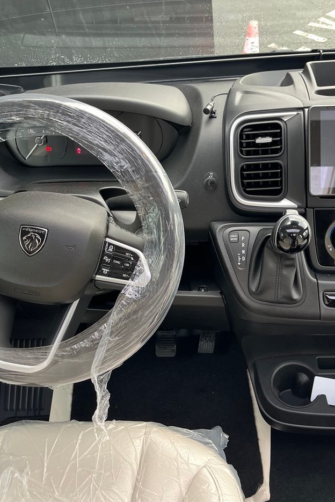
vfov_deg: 51.9
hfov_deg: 35.9
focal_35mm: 37
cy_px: 254
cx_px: 195
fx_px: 516
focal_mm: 5.1
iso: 125
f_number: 1.6
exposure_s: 1/121
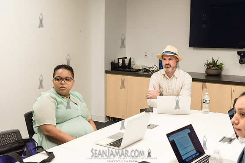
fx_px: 327
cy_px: 82
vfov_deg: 28.1
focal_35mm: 48
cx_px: 122
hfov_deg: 41.1
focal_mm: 48
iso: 2500
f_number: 4.5
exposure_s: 1/250
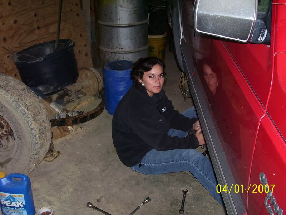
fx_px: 347
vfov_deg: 34.3
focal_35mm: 42
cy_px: 108
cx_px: 143
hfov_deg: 44.8
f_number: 3
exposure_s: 1/60
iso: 125
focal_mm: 7
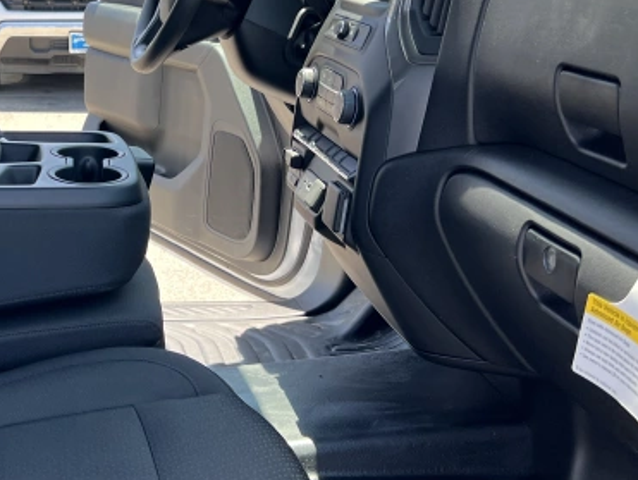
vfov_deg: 26.1
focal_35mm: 56
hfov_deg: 32.8
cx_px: 83
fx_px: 1033
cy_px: 179
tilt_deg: -15.1
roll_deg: +1.1
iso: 50
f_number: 1.5
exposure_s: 1/302
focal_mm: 5.7
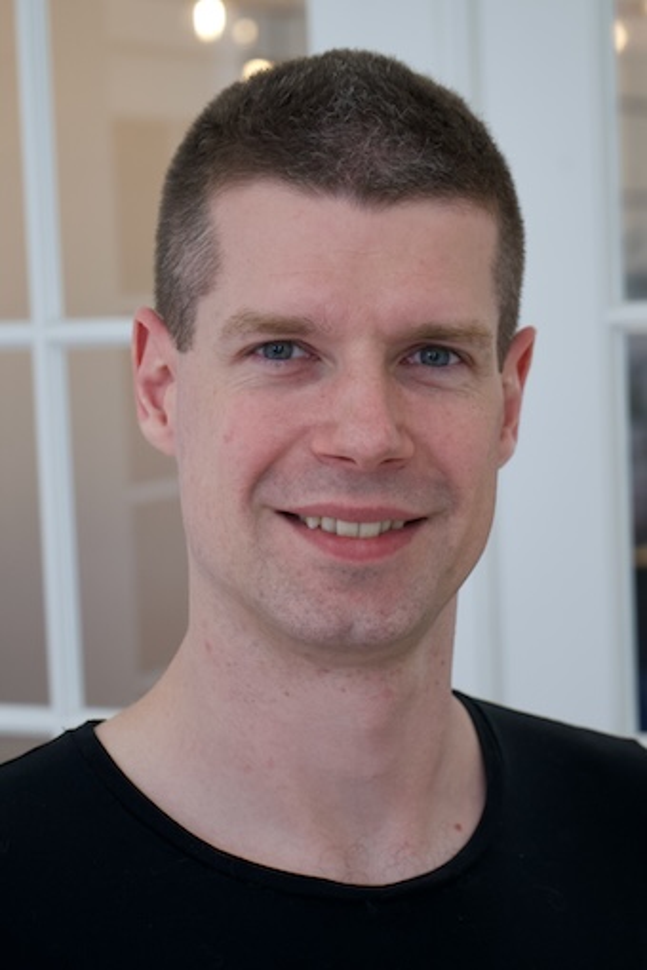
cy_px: 485
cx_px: 324
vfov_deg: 29.7
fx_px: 1833
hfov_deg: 20.0
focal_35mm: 68
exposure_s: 1/160
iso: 1250
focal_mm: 68
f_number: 5.6
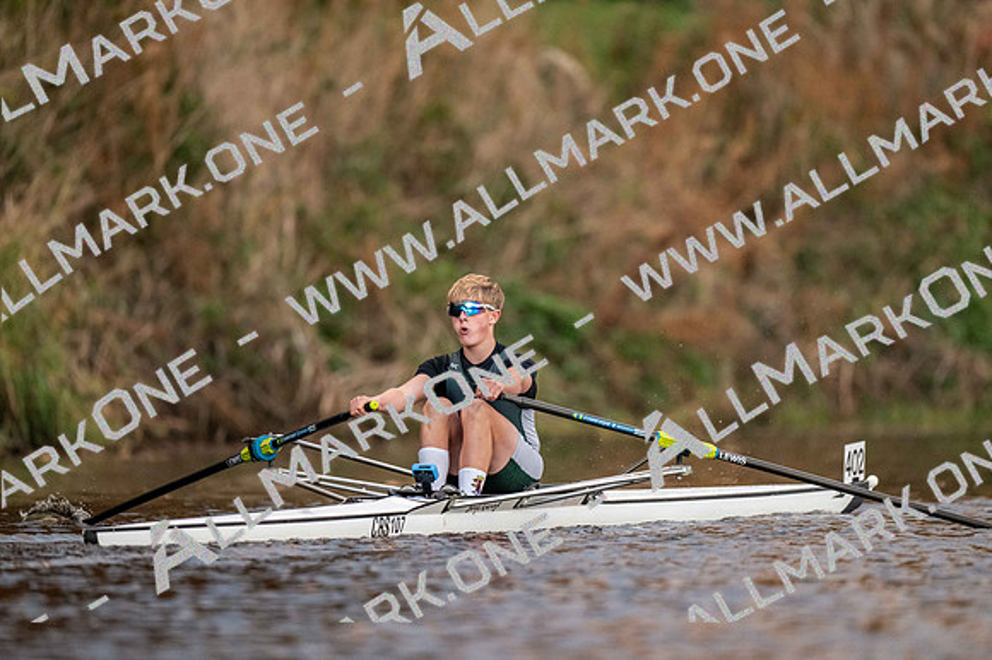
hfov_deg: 3.4
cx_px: 496
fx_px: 16527
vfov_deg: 2.3
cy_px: 330
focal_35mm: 600
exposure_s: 1/2000
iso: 5000
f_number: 4
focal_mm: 600
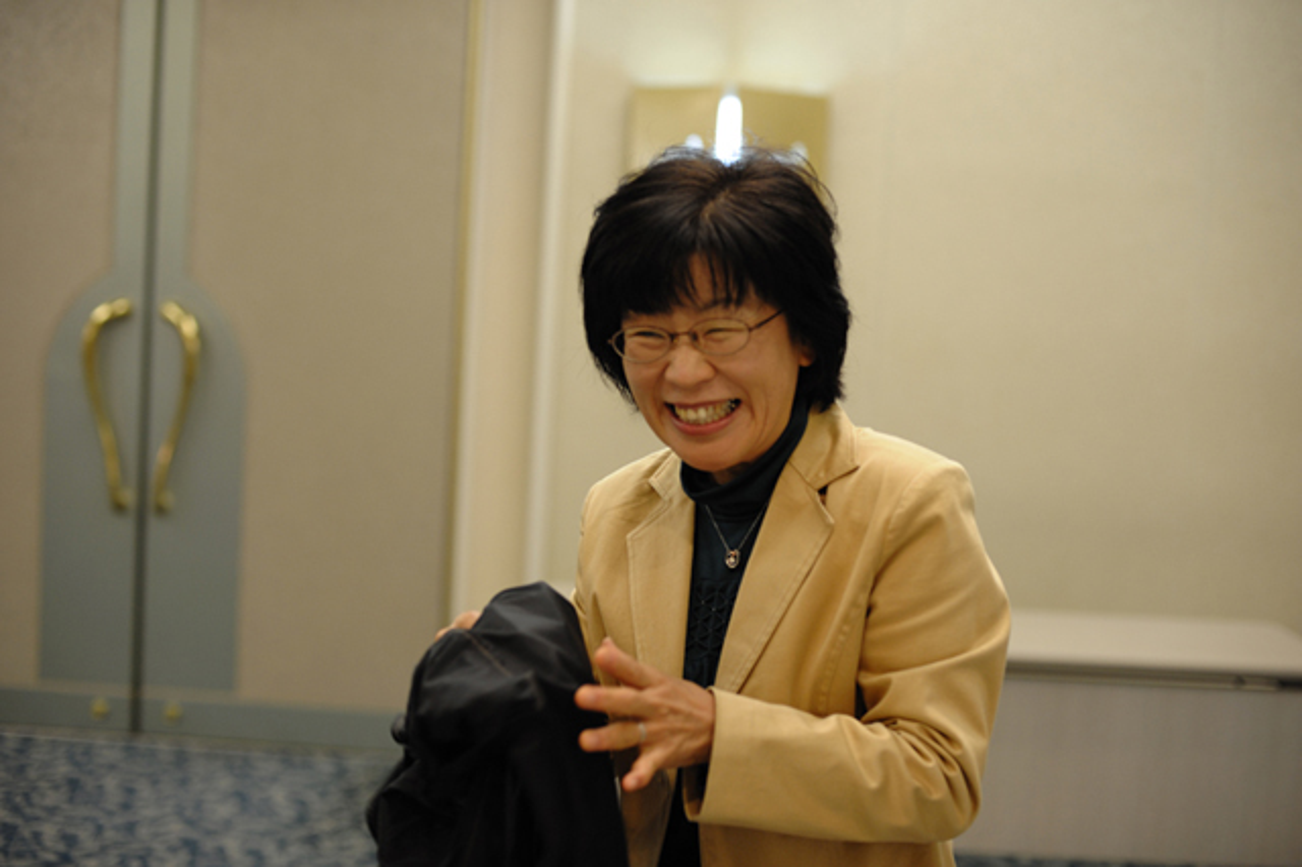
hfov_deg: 39.6
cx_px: 651
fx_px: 1807
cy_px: 434
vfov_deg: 27.0
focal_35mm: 50
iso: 720
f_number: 2.8
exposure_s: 1/100
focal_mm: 50
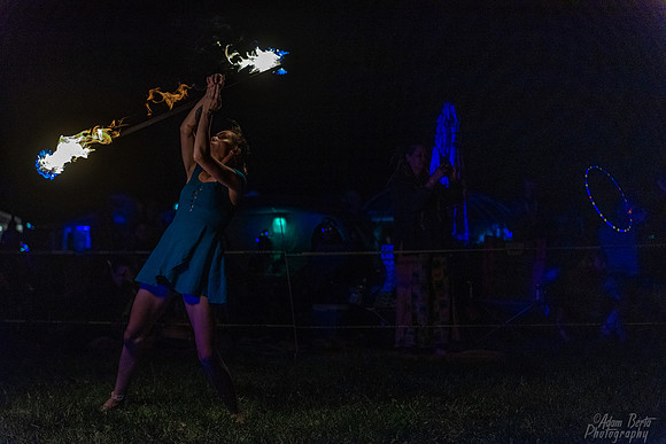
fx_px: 1295
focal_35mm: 70
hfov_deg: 28.8
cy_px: 222
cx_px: 333
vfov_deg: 19.5
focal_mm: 70
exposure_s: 1/400
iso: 1600
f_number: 2.8
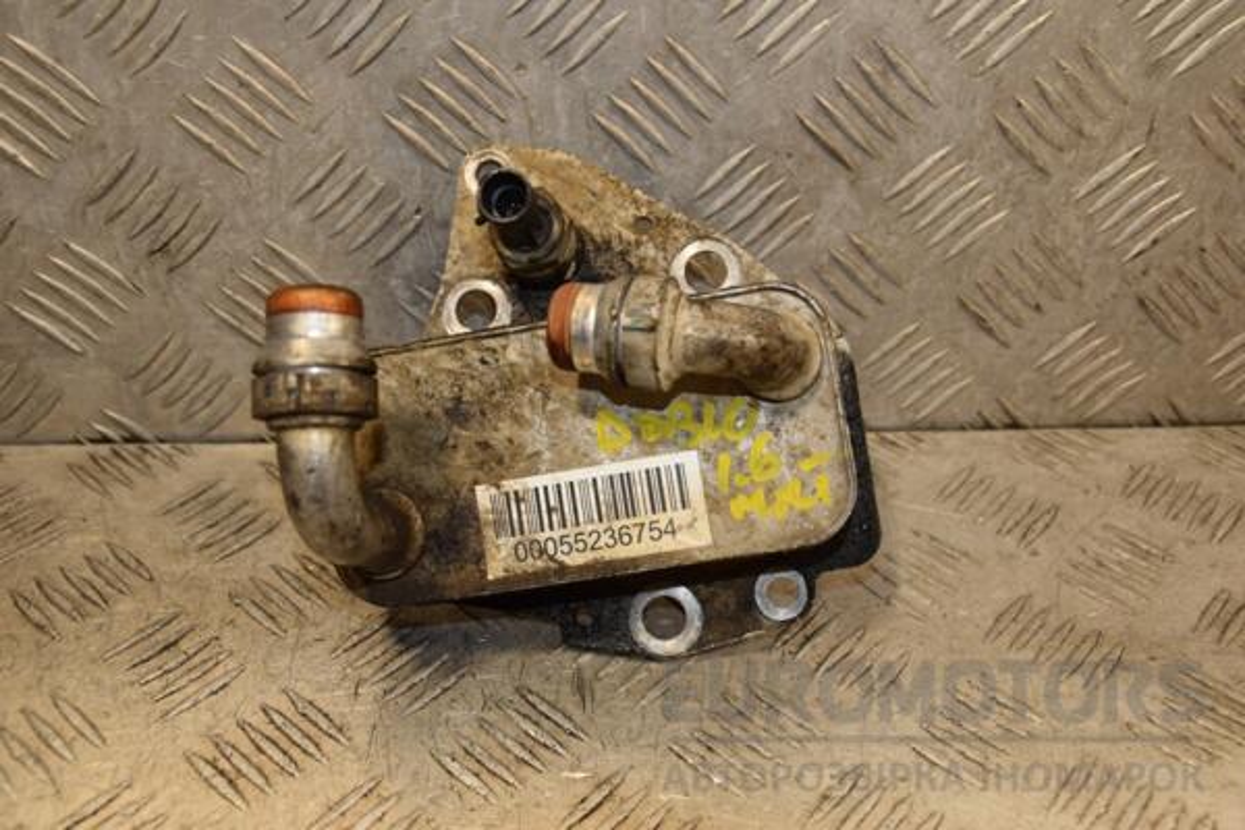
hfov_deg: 49.6
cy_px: 415
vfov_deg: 34.2
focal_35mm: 39
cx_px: 622
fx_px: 1349
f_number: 5.6
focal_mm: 26
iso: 800
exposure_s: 1/200
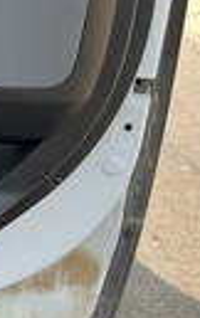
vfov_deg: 22.1
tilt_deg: -16.2
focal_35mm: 92
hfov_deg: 12.8
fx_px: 800
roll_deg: -2.8
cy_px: 49
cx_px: -175
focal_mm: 3
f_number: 1.8
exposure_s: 1/149
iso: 20
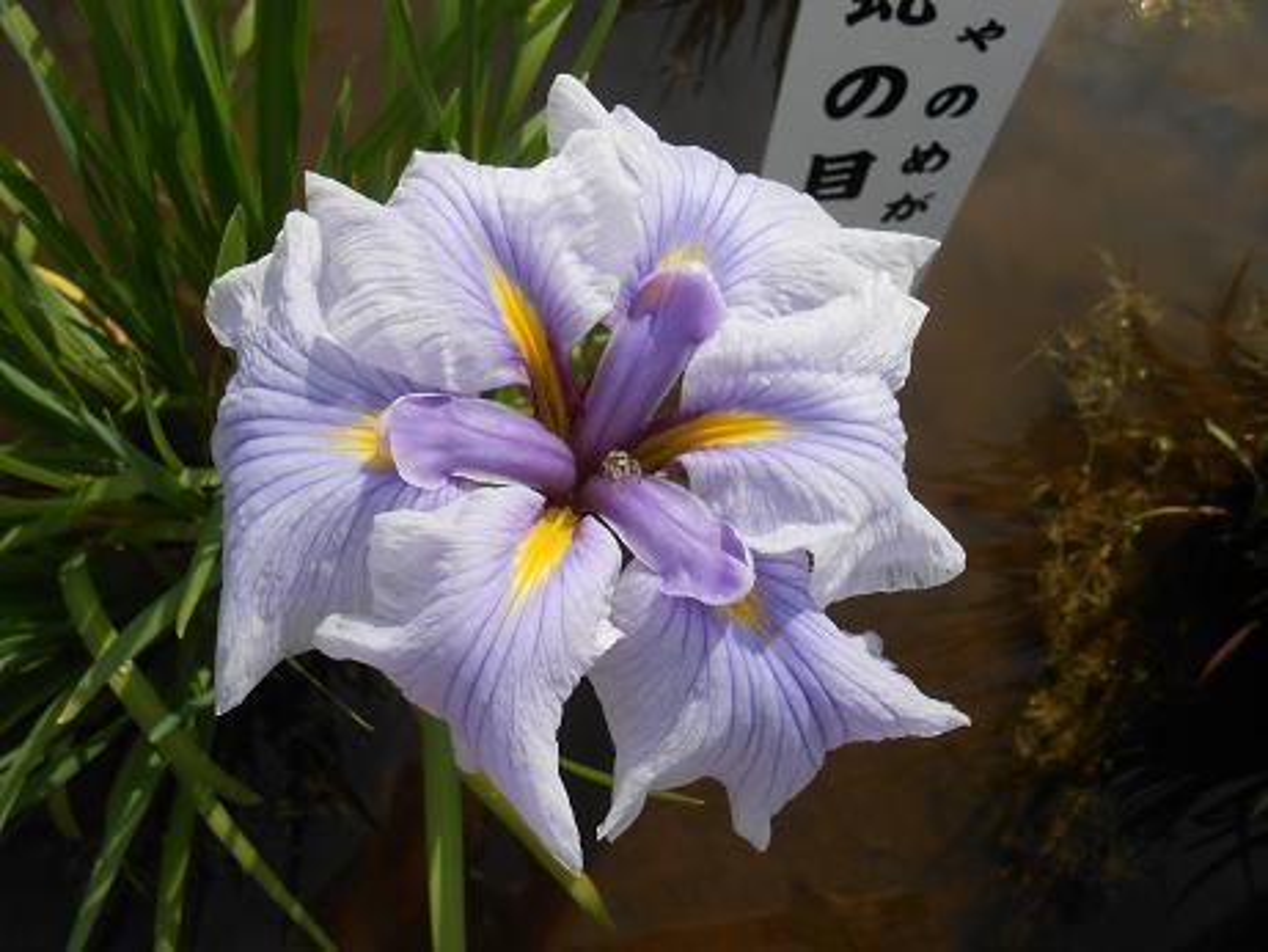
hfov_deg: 60.0
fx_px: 1099
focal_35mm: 30
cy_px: 476
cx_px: 634
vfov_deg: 46.8
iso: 80
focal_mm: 5.3
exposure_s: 1/1250
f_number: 3.8
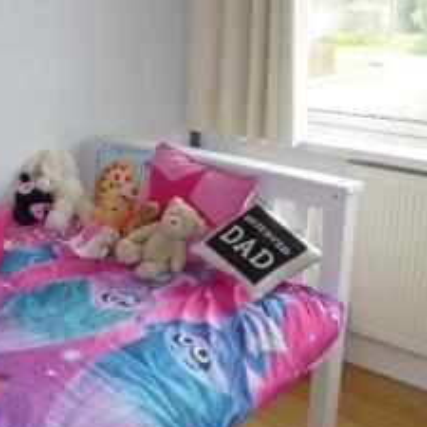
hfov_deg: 29.8
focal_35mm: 55
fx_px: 768
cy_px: 200
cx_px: 41
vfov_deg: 31.1
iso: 100
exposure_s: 1/40
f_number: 3.3
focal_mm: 4.3
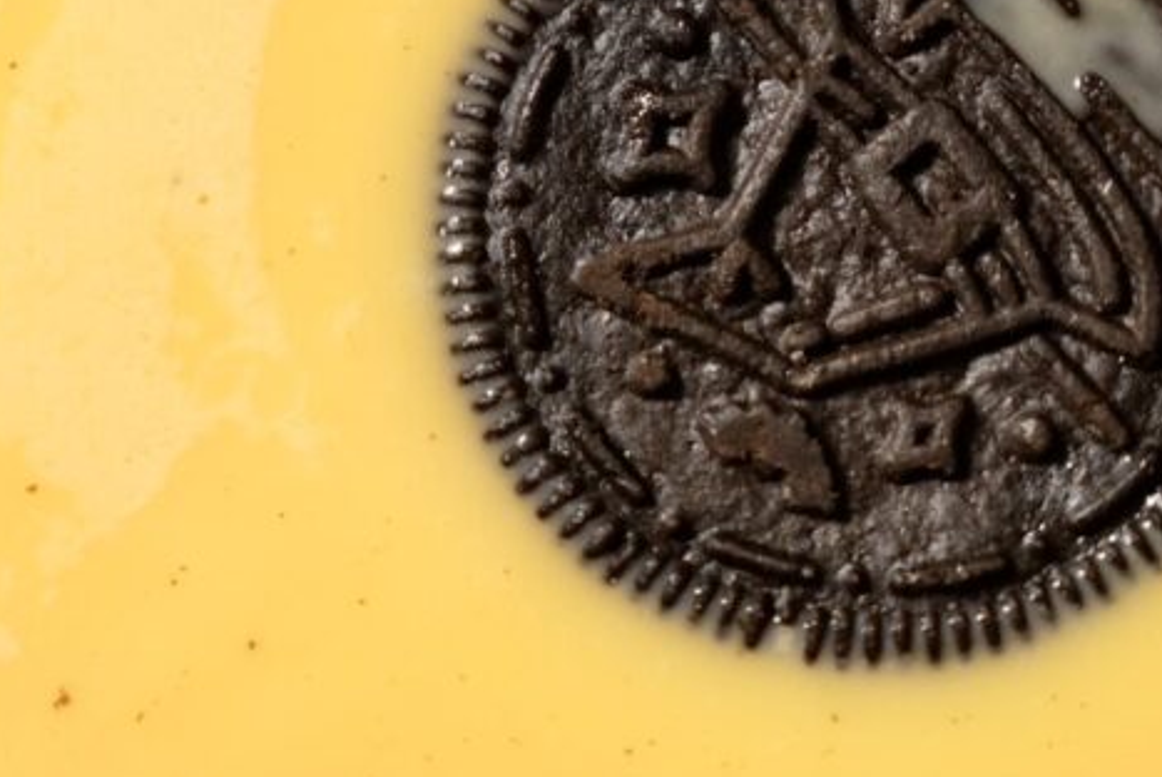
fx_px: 4772
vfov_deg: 9.2
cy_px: -12
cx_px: 861
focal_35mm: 148
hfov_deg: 13.8
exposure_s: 1/60
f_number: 5.6
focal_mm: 44.9
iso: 1250
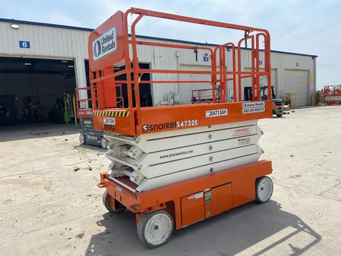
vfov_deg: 53.1
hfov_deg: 67.3
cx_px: 170
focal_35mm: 26
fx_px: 256
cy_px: 128
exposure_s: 1/4808
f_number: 1.8
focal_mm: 4.25
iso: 32
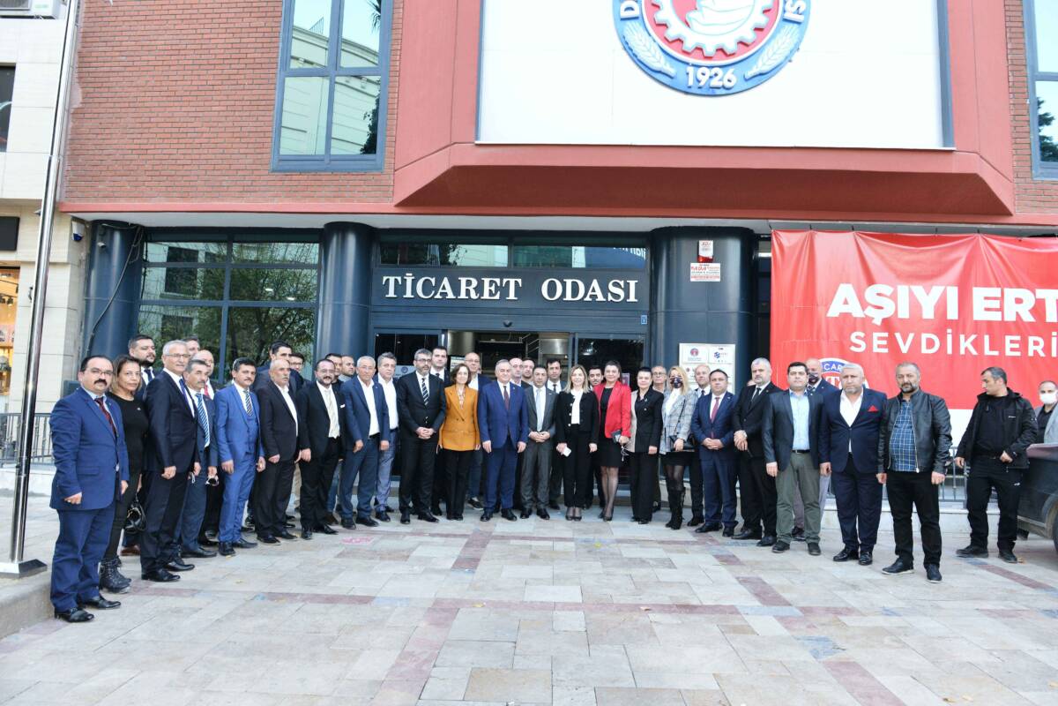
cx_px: 529
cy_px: 353
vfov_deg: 53.1
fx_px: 705
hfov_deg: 73.7
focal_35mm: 24
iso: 1000
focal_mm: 24
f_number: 6.3
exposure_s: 1/60
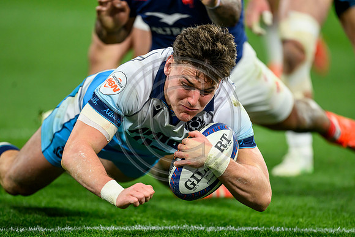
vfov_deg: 3.4
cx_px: 178
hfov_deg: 5.2
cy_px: 118
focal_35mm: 400
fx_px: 3945
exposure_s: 1/2500
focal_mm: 400
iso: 3200
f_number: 2.8
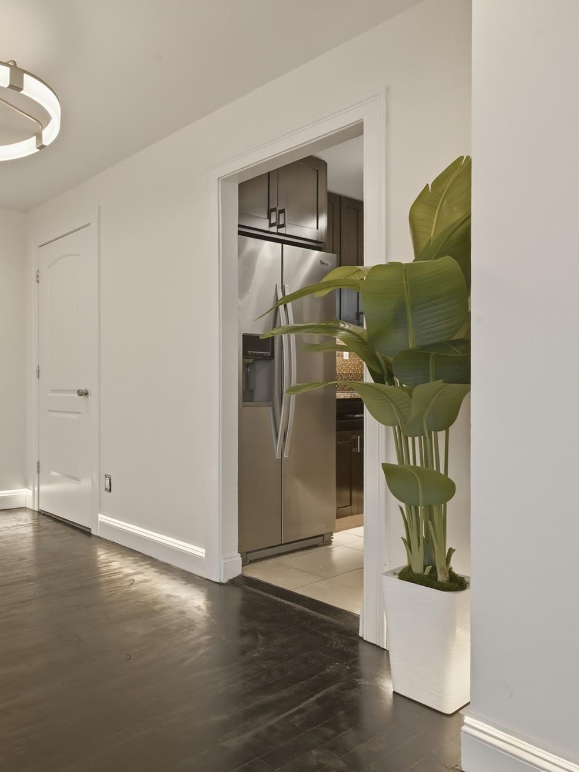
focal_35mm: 25
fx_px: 552
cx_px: 54
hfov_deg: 49.1
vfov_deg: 69.9
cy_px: 391
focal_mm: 16.5
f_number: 11
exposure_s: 1/15
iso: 250
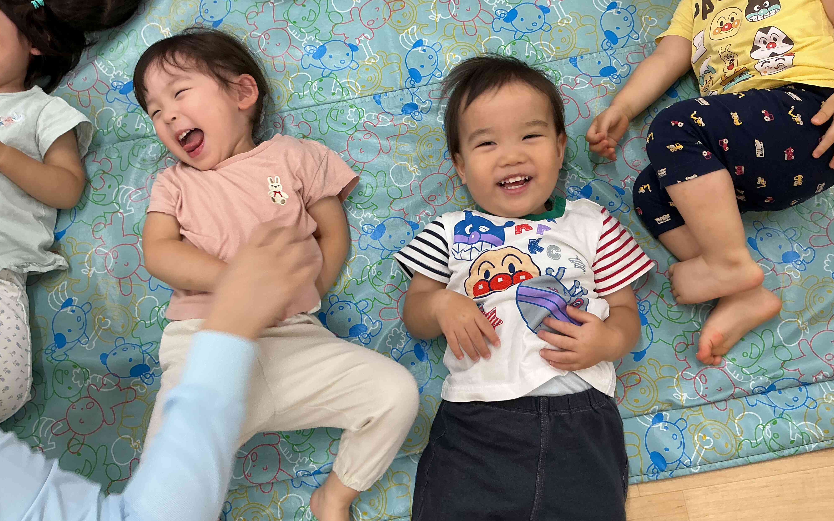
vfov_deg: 40.6
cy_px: 255
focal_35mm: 31
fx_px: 705
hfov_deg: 61.2
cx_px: 418
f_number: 1.8
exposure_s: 1/60
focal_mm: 3
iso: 40
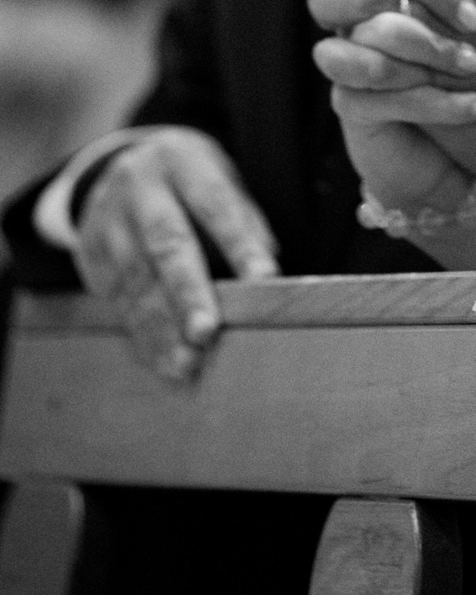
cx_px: 559
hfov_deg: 4.7
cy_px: -397
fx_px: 5760
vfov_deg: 5.8
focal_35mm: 327
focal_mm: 85
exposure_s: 1/320
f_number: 2
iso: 2500
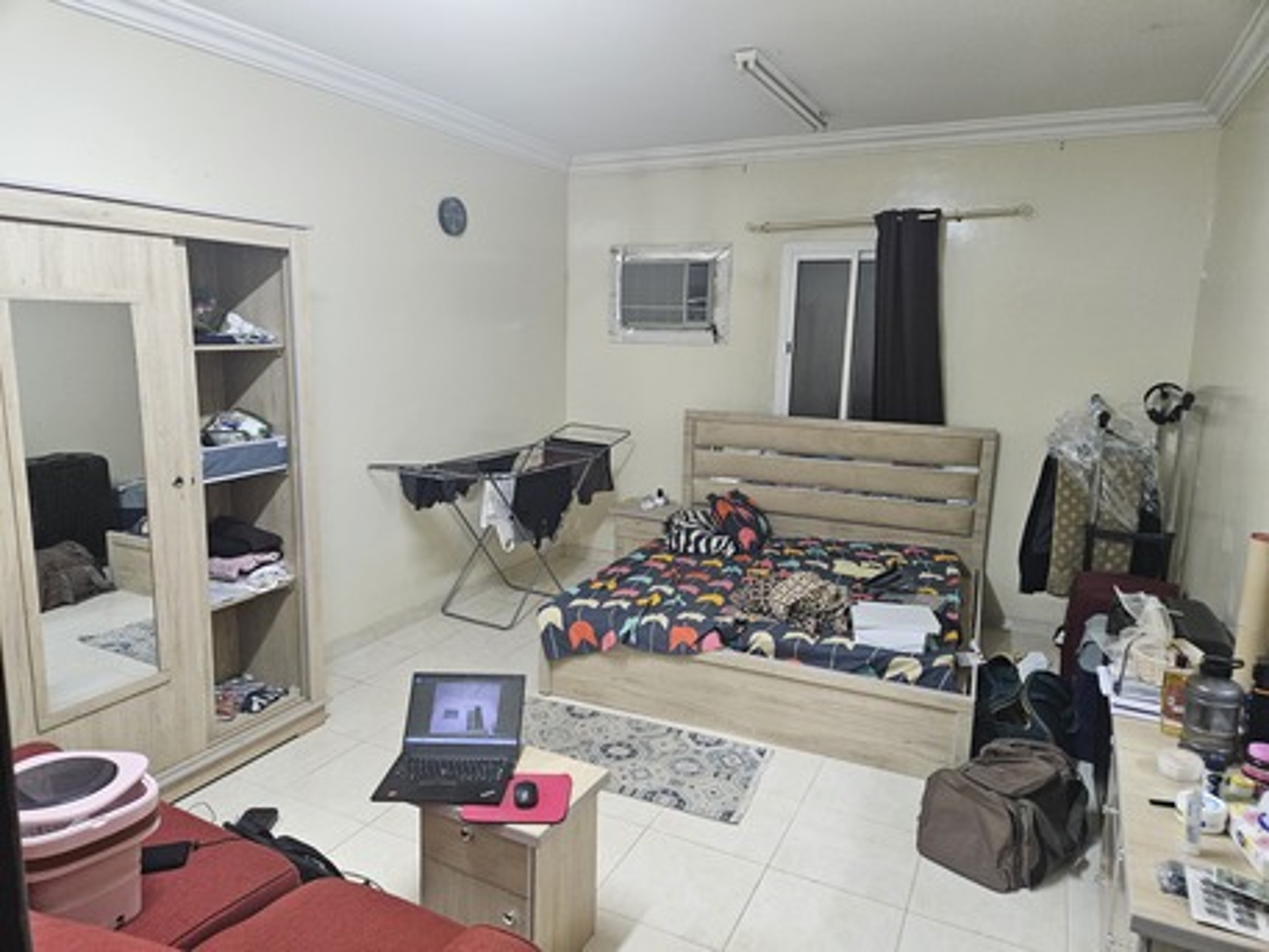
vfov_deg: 58.9
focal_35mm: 23
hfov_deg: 73.9
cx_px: 634
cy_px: 476
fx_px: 843
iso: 640
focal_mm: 5.4
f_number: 1.8
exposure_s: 1/120
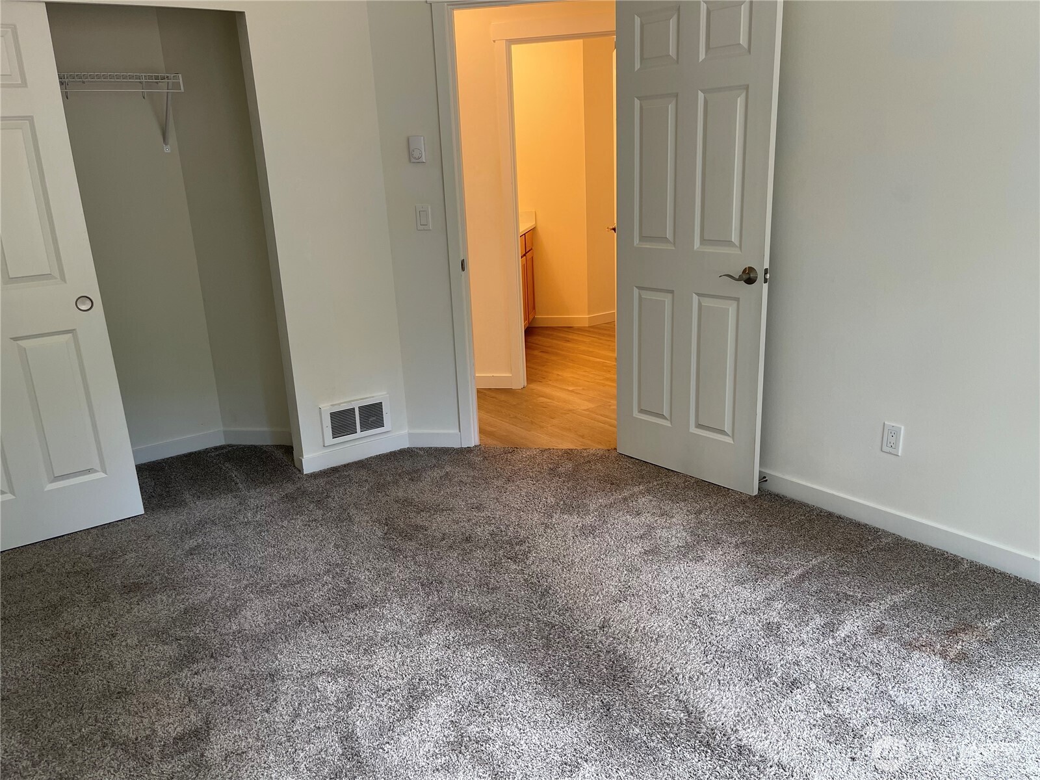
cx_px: 520
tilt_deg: -15.9
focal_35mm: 25
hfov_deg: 69.4
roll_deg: +3.5
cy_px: 390
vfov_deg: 54.9
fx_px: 751
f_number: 1.6
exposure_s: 1/60
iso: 80
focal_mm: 5.1
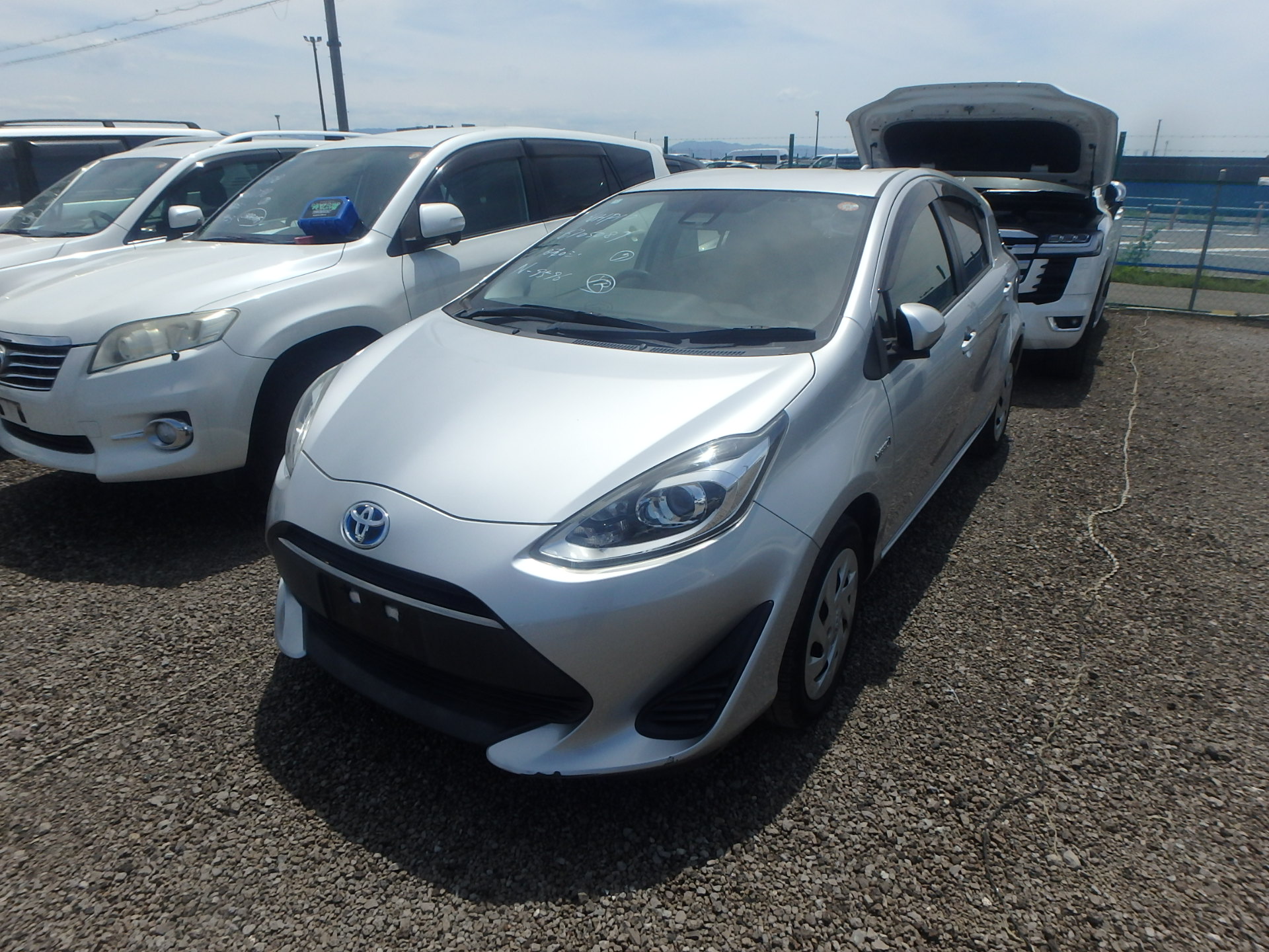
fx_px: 770
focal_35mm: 21
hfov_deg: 79.0
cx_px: 634
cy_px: 476
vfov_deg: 63.4
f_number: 6
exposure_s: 1/800
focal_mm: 3.7
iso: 125
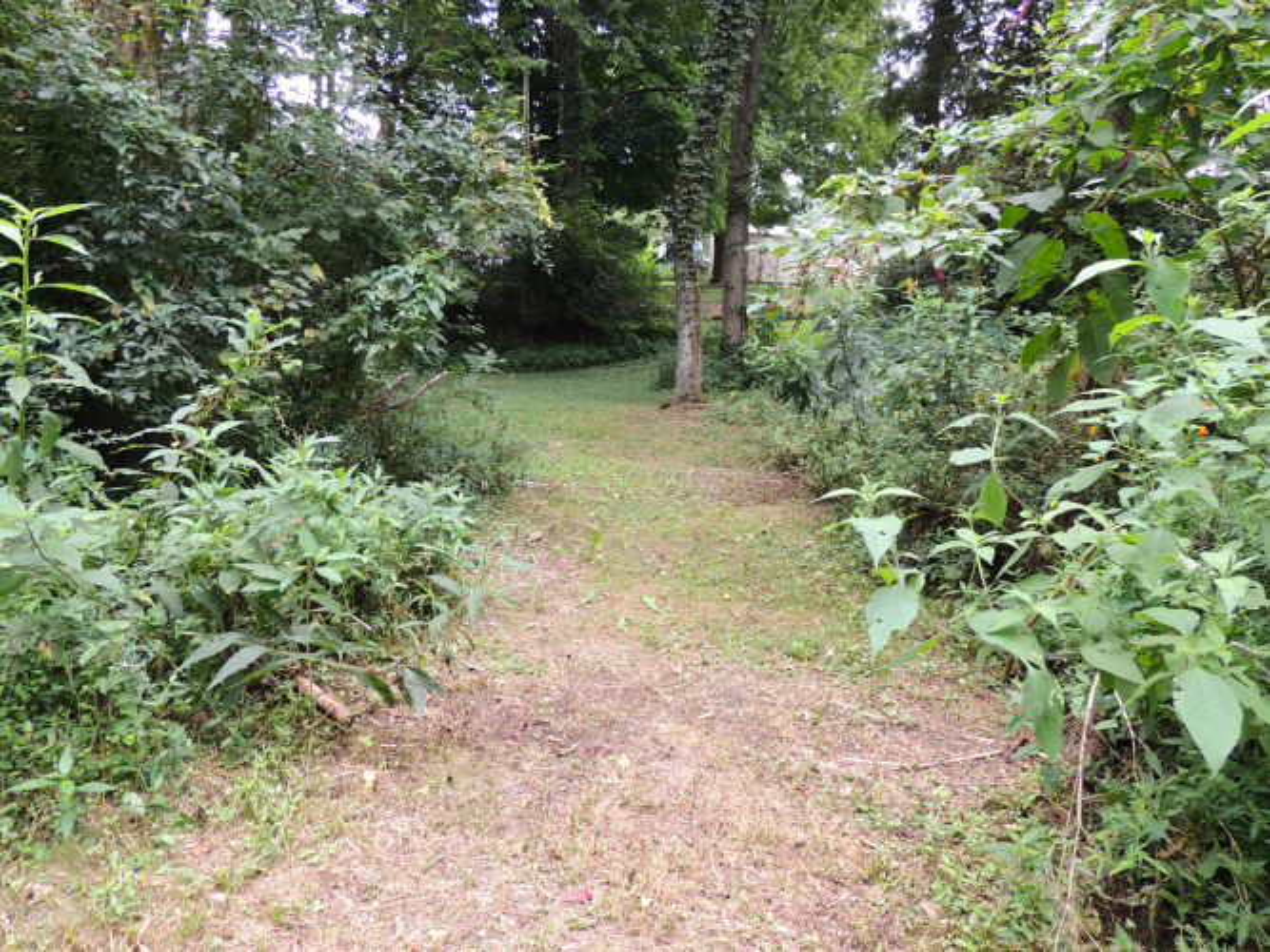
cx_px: 635
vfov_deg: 56.8
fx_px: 880
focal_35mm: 24
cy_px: 476
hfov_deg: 71.6
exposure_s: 1/80
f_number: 3
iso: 100
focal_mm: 4.3
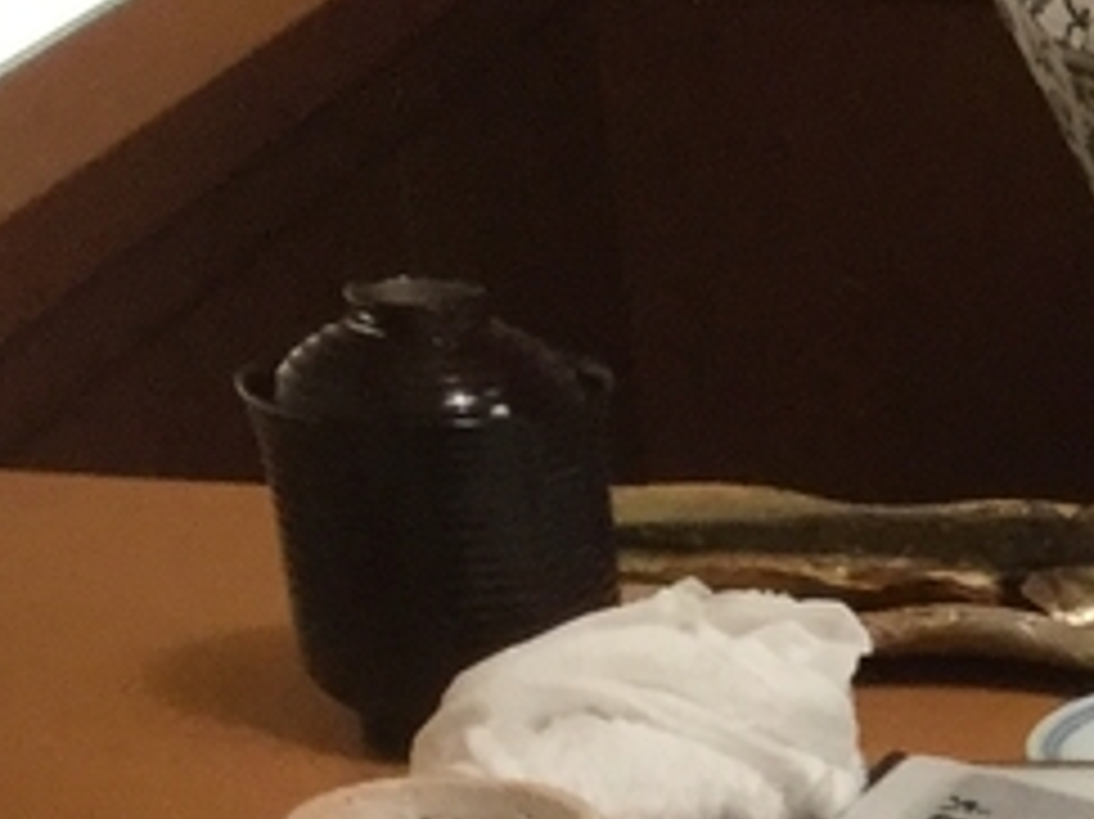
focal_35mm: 153
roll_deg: -5.4
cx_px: 2575
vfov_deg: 8.8
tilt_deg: -32.8
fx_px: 4833
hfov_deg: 11.0
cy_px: 1989
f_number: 2.4
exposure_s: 1/33
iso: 100
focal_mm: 3.3
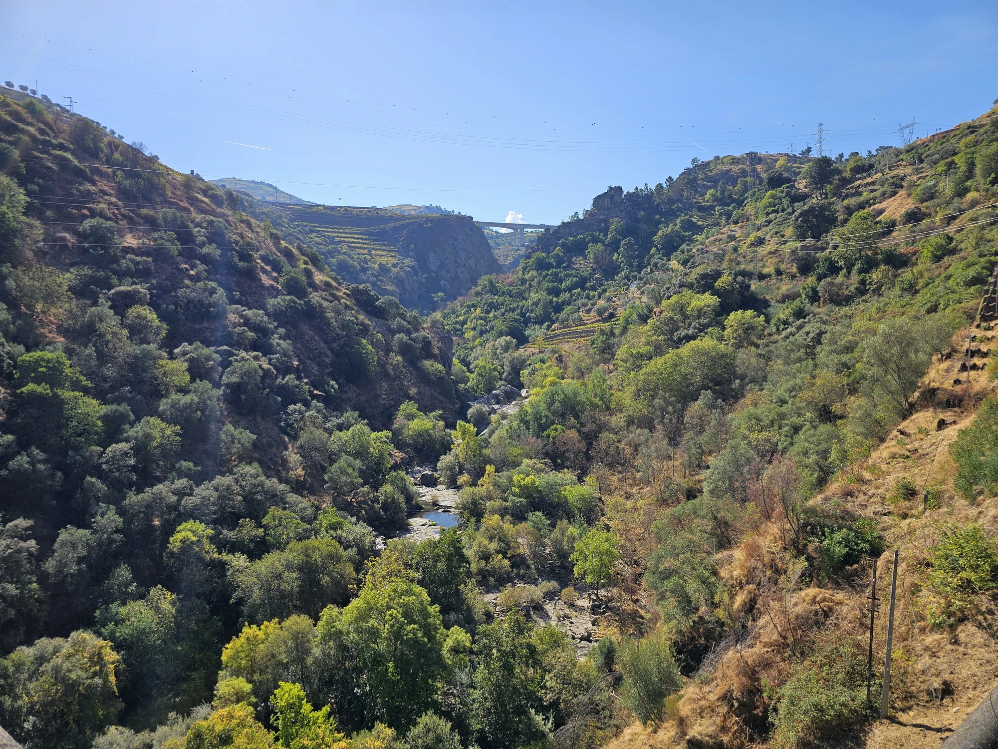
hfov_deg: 73.9
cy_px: 374
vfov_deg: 58.9
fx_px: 663
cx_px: 499
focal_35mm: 23
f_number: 1.7
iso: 10
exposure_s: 1/771
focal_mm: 6.3
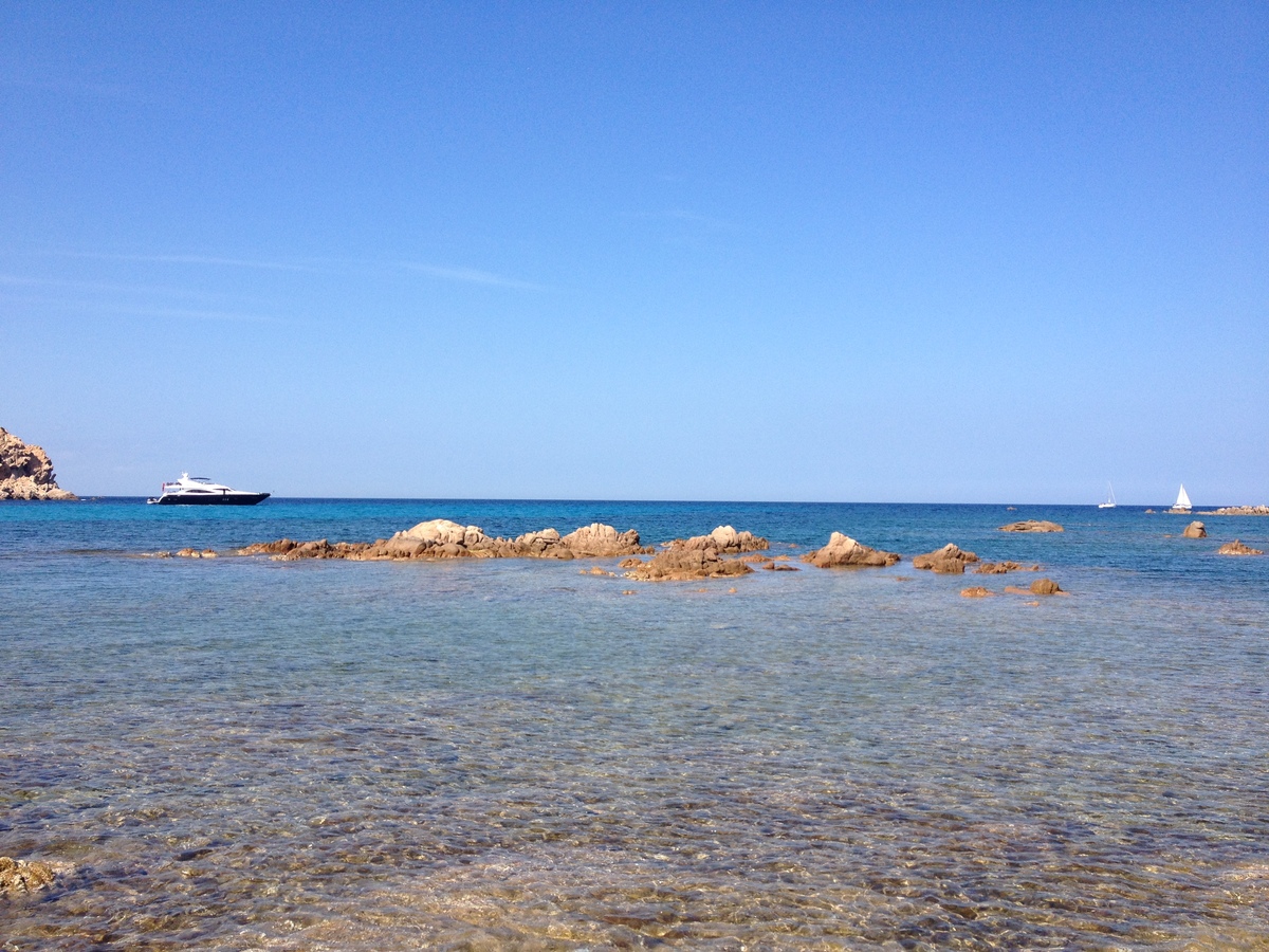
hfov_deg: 52.6
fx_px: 1283
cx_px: 634
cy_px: 476
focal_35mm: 35
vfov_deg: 40.7
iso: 50
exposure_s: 1/1727
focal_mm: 4.28
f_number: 2.4
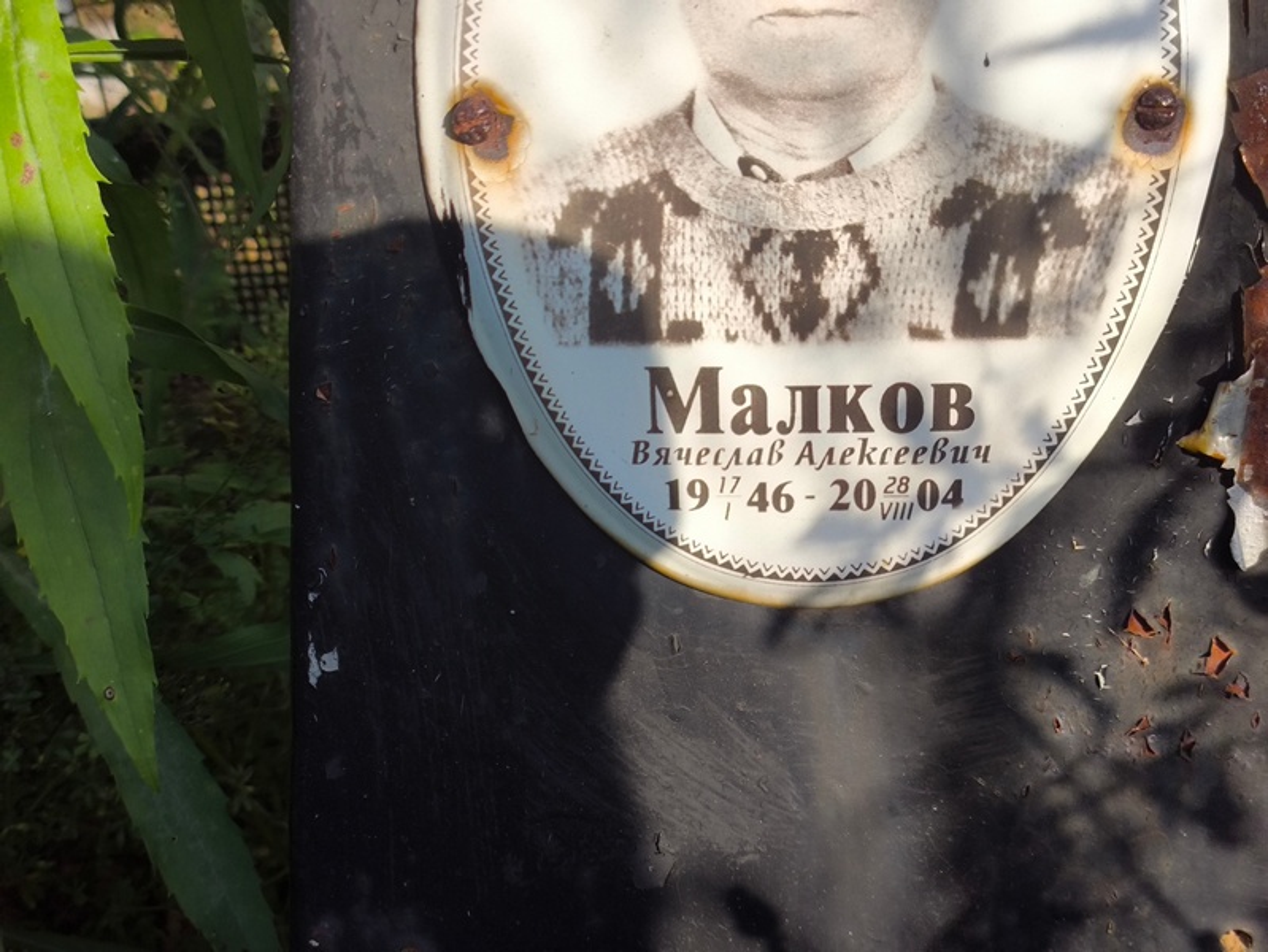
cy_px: 476
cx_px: 634
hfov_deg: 38.2
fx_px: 1832
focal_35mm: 50
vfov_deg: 29.1
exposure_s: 1/705
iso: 50
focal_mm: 4.71
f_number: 1.7
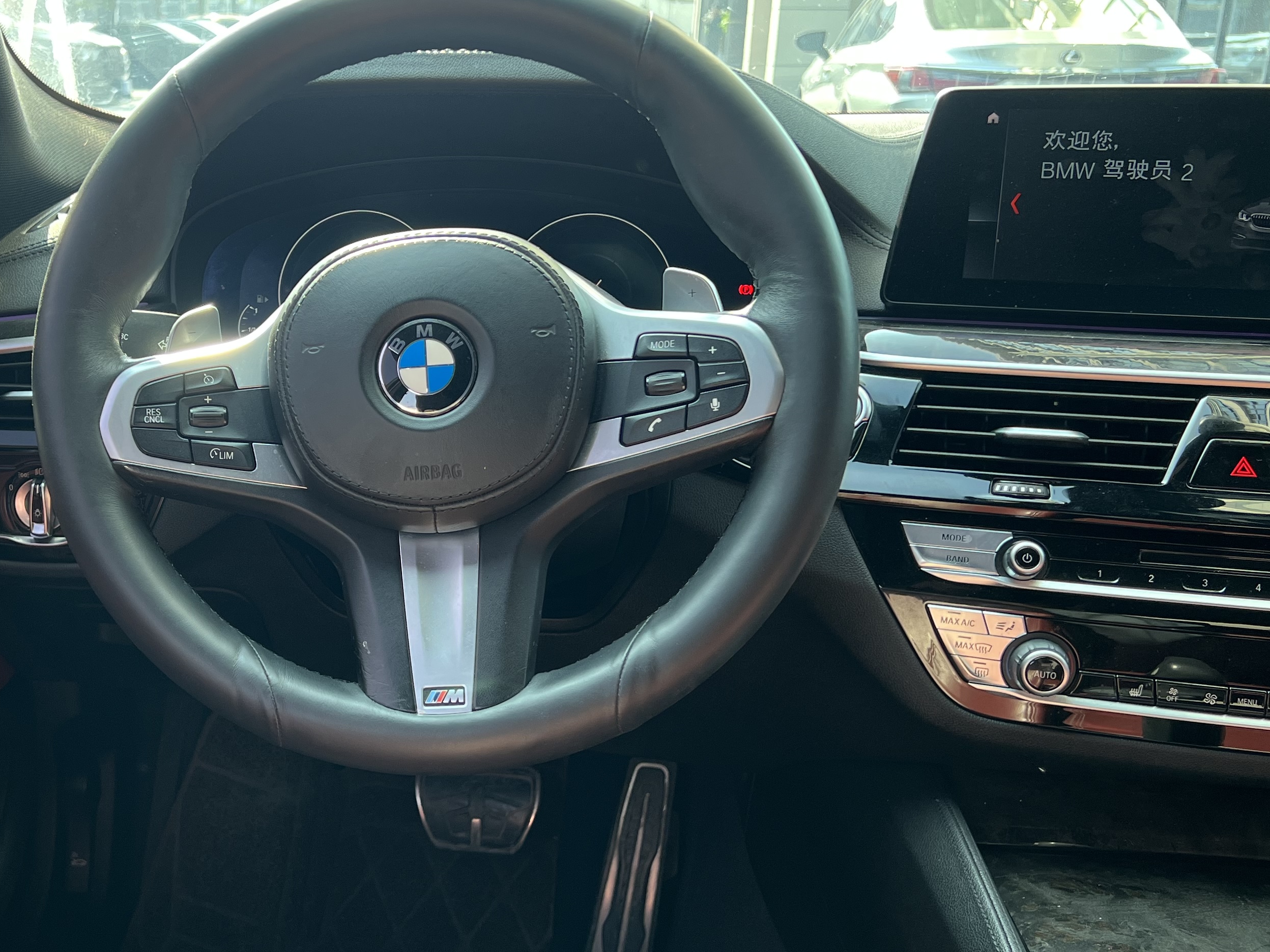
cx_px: 334
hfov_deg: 43.5
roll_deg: -0.8
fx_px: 1541
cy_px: 509
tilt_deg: -17.1
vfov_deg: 34.3
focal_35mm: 42
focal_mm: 5.7
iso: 64
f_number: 1.5
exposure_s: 1/130
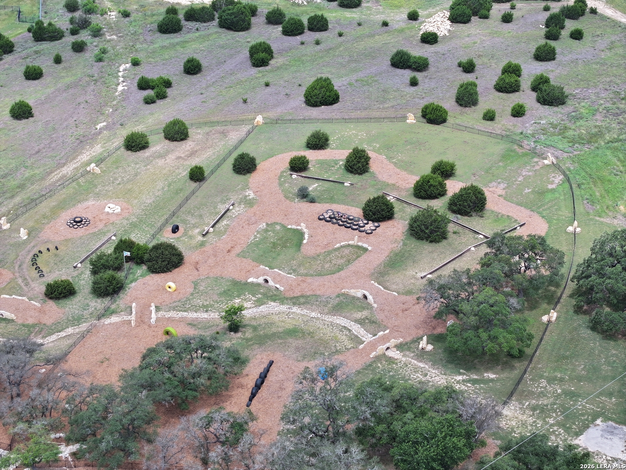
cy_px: 235
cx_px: 313
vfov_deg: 21.0
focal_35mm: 70
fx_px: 1266
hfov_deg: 27.8
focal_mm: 19.35
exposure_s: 1/640
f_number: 2.8
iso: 100
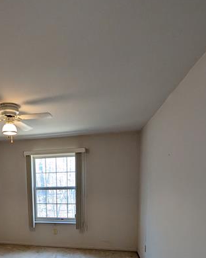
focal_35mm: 25
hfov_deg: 53.7
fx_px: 191
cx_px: 47
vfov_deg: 62.6
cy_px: 204
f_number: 2.2
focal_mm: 1.95
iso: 275
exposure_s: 1/120
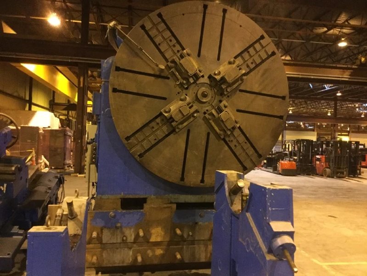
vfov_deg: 45.5
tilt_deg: +0.0
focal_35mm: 31
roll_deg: -0.9
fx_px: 329
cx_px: 184
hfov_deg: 58.3
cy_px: 138
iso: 320
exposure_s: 1/15
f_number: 2.4
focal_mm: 3.3
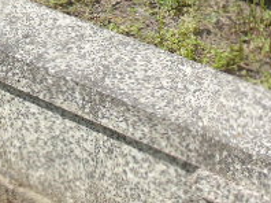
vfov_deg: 12.6
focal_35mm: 110
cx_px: 94
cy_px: -115
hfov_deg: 17.9
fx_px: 860
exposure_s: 1/500
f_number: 3.8
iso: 80
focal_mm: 6.1
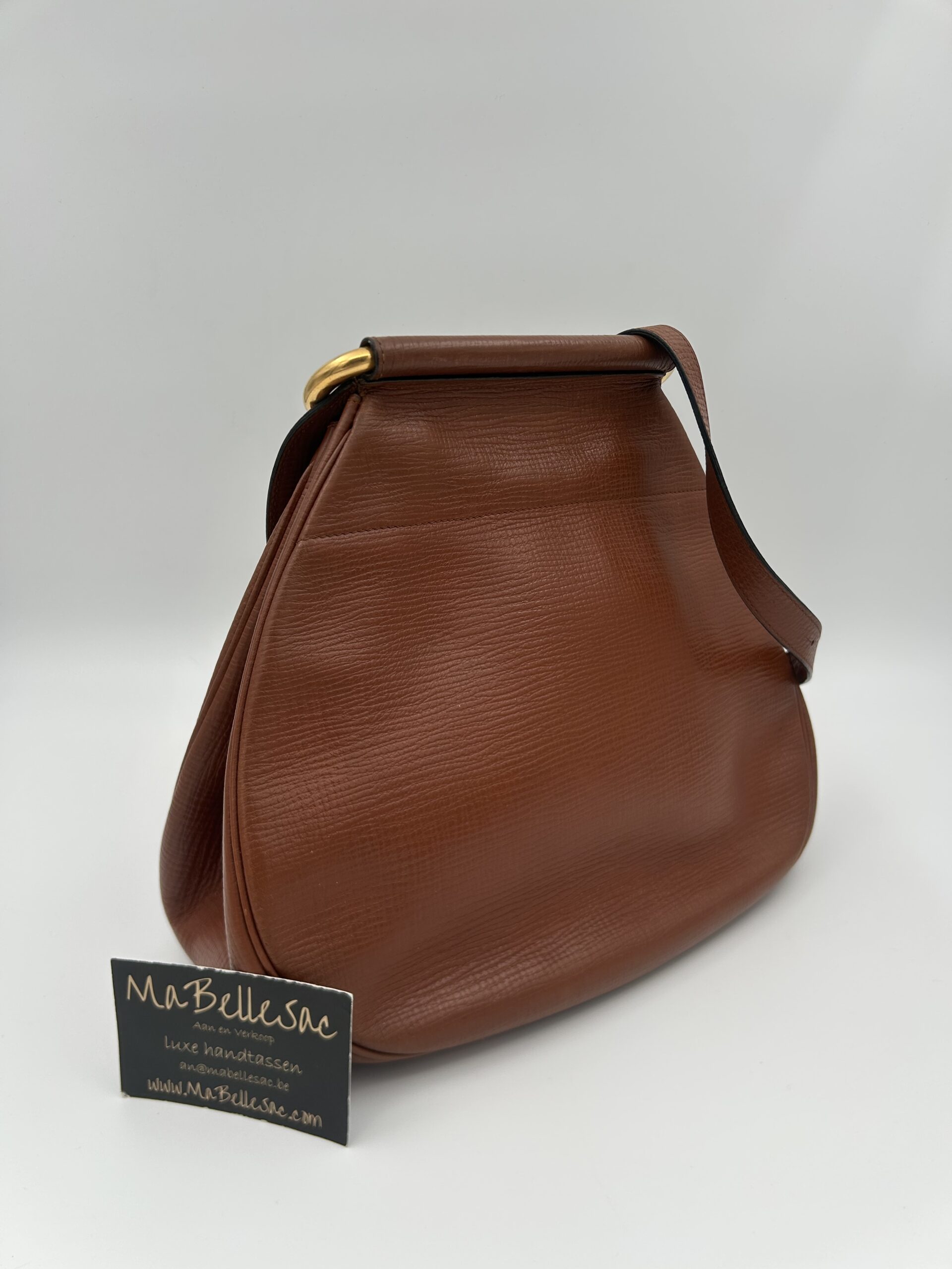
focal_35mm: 26
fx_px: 953
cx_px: 476
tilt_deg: -17.4
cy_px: 634
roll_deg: +0.6
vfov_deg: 67.3
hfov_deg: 53.1
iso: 50
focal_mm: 5.7
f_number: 1.5
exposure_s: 1/797
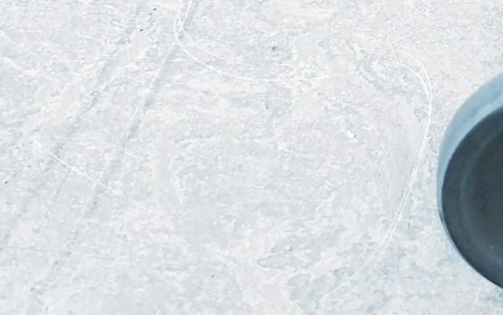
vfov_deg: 11.6
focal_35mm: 109
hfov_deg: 18.8
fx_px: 1495
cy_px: -124
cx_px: 438
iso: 250
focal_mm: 4.3
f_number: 2.4
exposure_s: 1/33
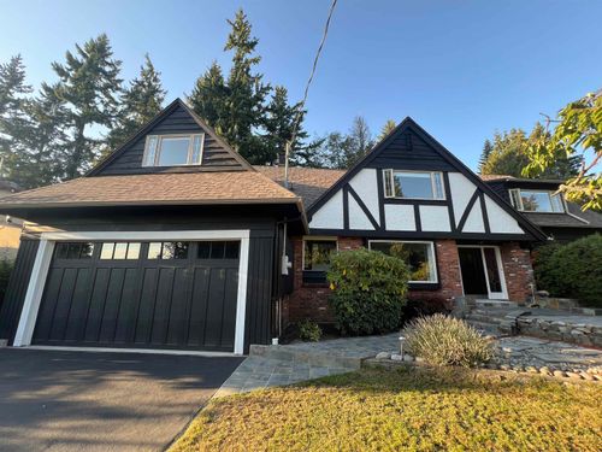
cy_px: 226
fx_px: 226
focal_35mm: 13
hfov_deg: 106.2
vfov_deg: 89.9
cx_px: 301
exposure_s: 1/125
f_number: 1.8
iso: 32
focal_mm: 1.57
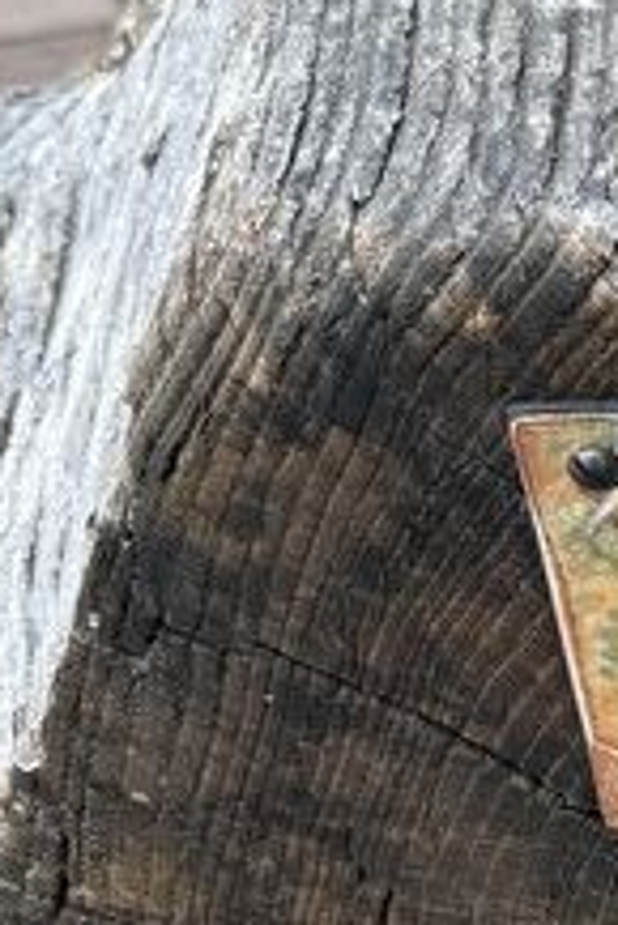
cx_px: 1240
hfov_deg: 12.9
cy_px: 776
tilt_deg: -33.2
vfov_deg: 21.8
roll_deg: +3.2
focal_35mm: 92
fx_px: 2365
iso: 80
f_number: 1.78
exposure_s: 1/728
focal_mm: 6.76
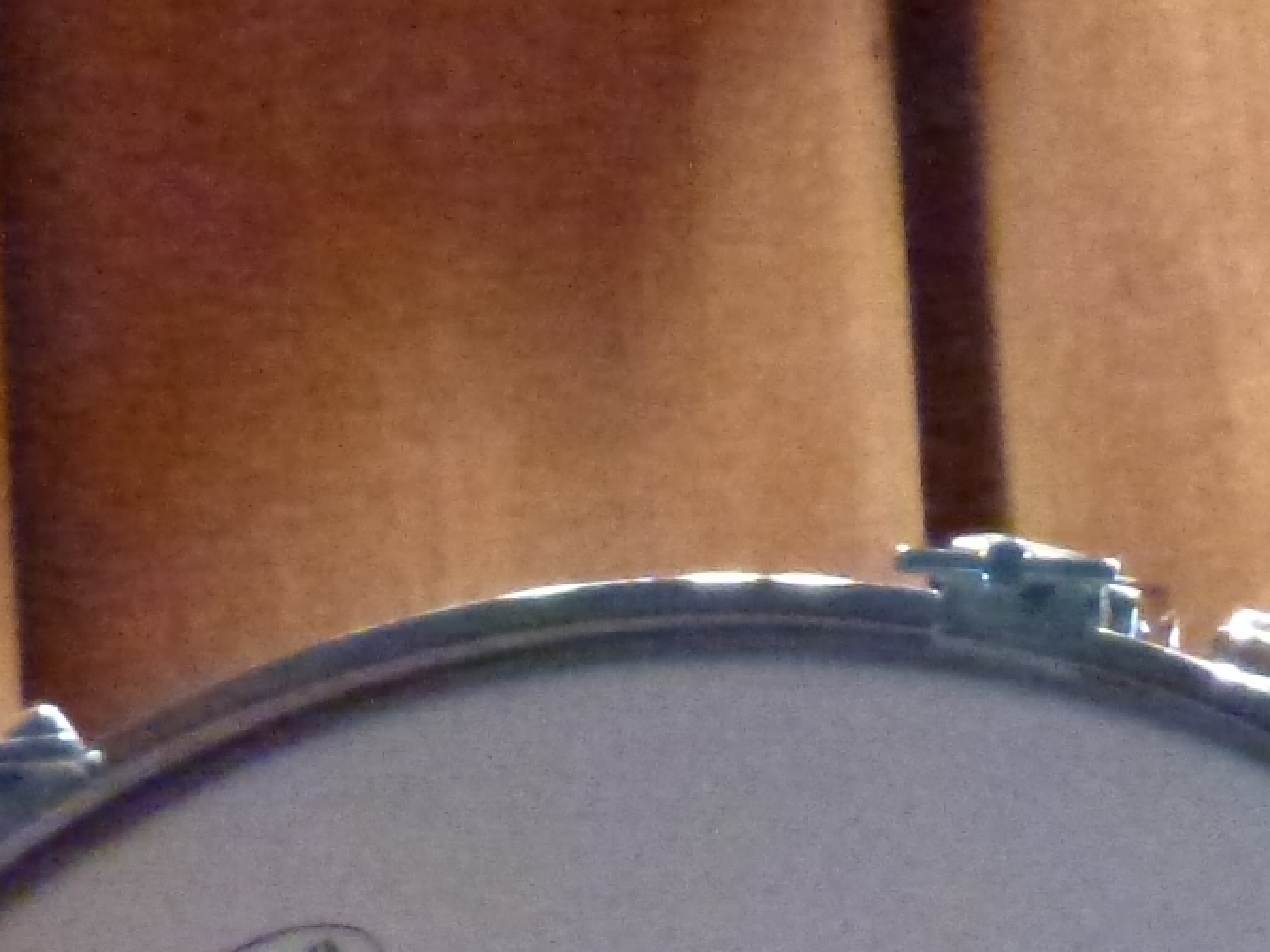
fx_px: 29817
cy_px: 1440
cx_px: 26
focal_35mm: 813
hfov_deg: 2.4
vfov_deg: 1.8
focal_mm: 38.3
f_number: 5.5
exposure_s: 1/40
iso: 1600
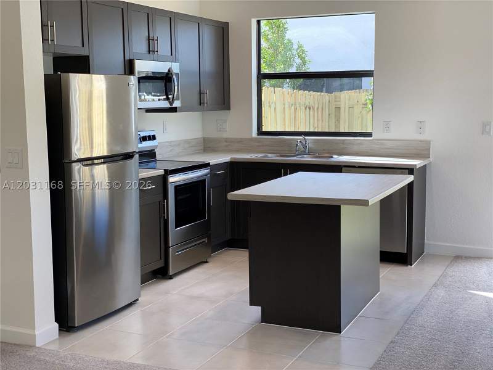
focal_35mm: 52
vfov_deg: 28.0
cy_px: 185
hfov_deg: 36.8
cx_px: 246
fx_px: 741
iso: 50
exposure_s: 1/120
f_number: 2
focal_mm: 6
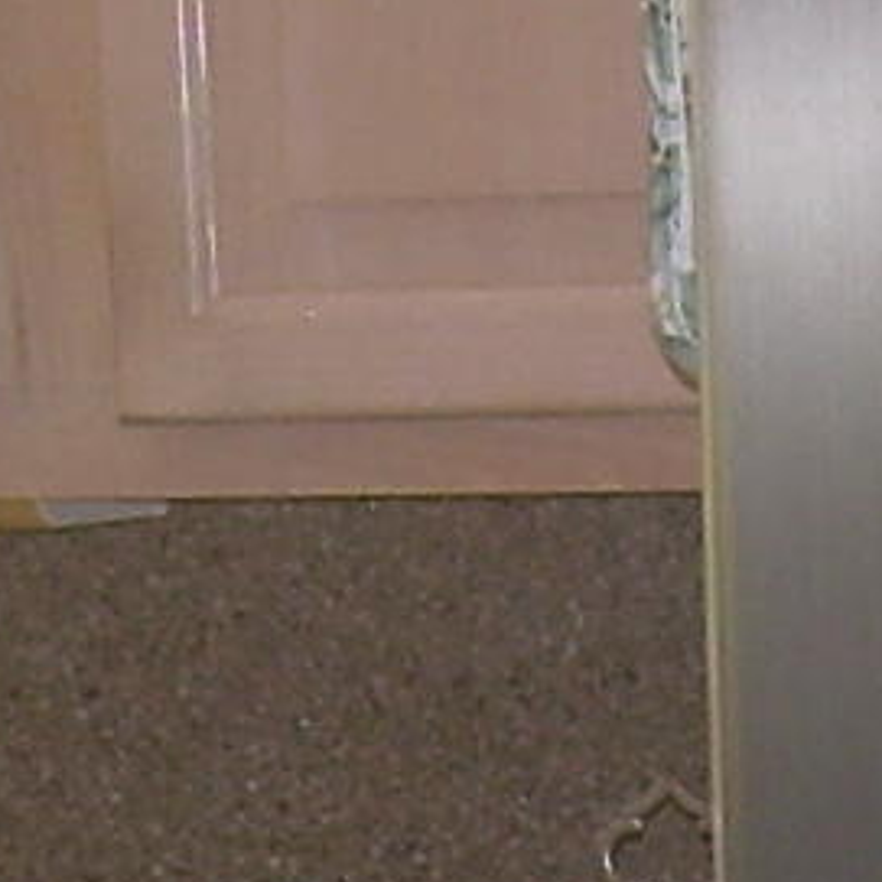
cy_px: 1487
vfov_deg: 6.1
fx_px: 8129
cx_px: 999
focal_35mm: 282
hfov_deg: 6.2
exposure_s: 1/60
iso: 50
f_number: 2.8
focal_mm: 6.3
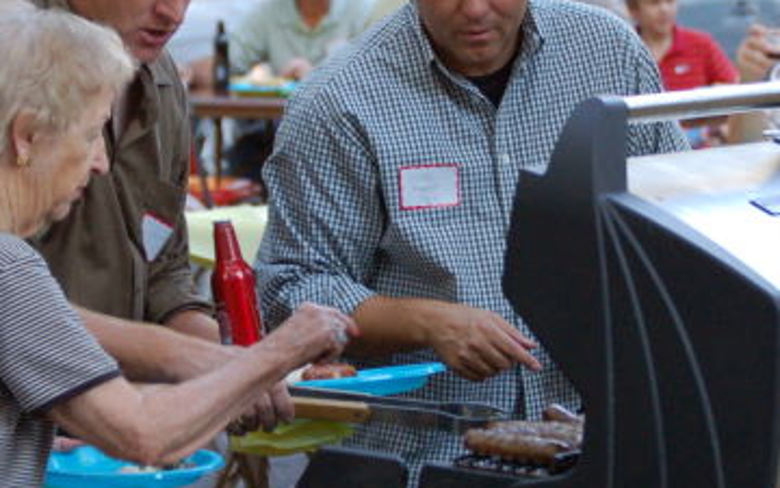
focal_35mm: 271
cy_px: 245
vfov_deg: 4.8
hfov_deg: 7.7
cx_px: 275
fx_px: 5762
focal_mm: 85
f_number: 4.8
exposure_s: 1/125
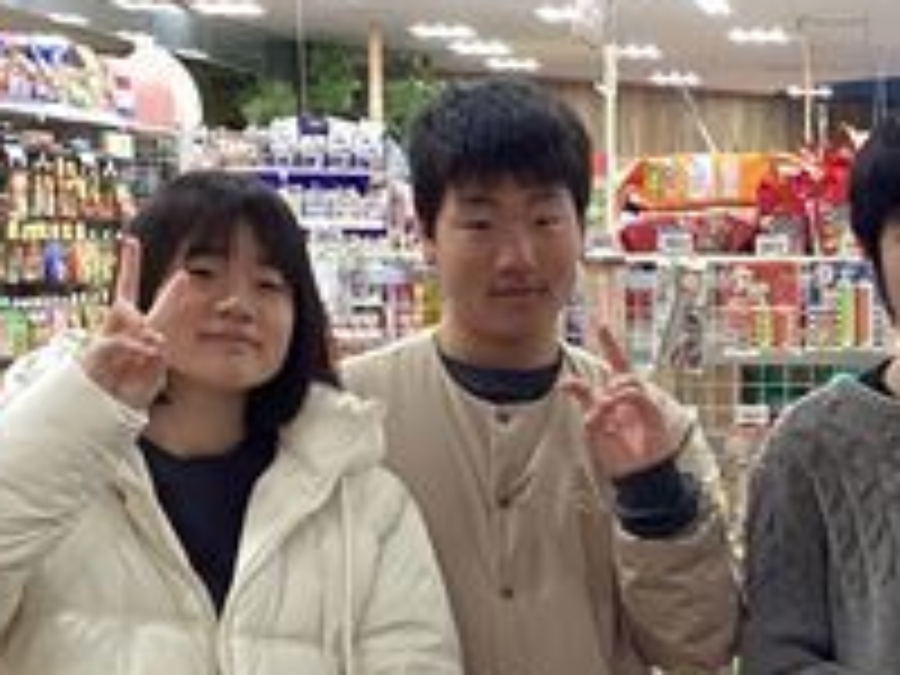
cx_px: 783
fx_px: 2418
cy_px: 590
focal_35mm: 93
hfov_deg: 20.7
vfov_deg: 15.7
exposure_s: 1/60
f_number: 2.4
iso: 200
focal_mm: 3.3
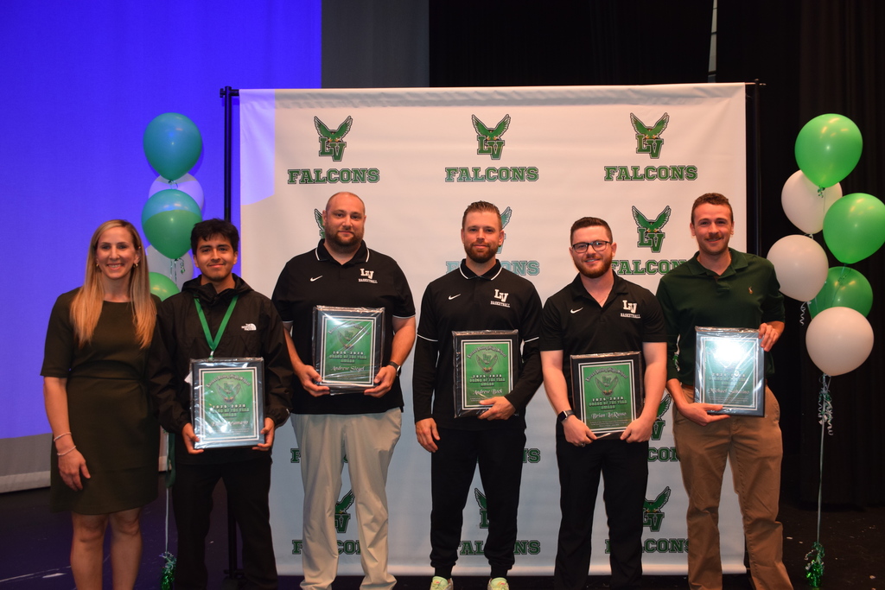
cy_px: 295
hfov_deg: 61.9
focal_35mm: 30
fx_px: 738
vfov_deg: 43.6
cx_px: 442
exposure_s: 1/80
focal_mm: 20
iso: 800
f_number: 4.5
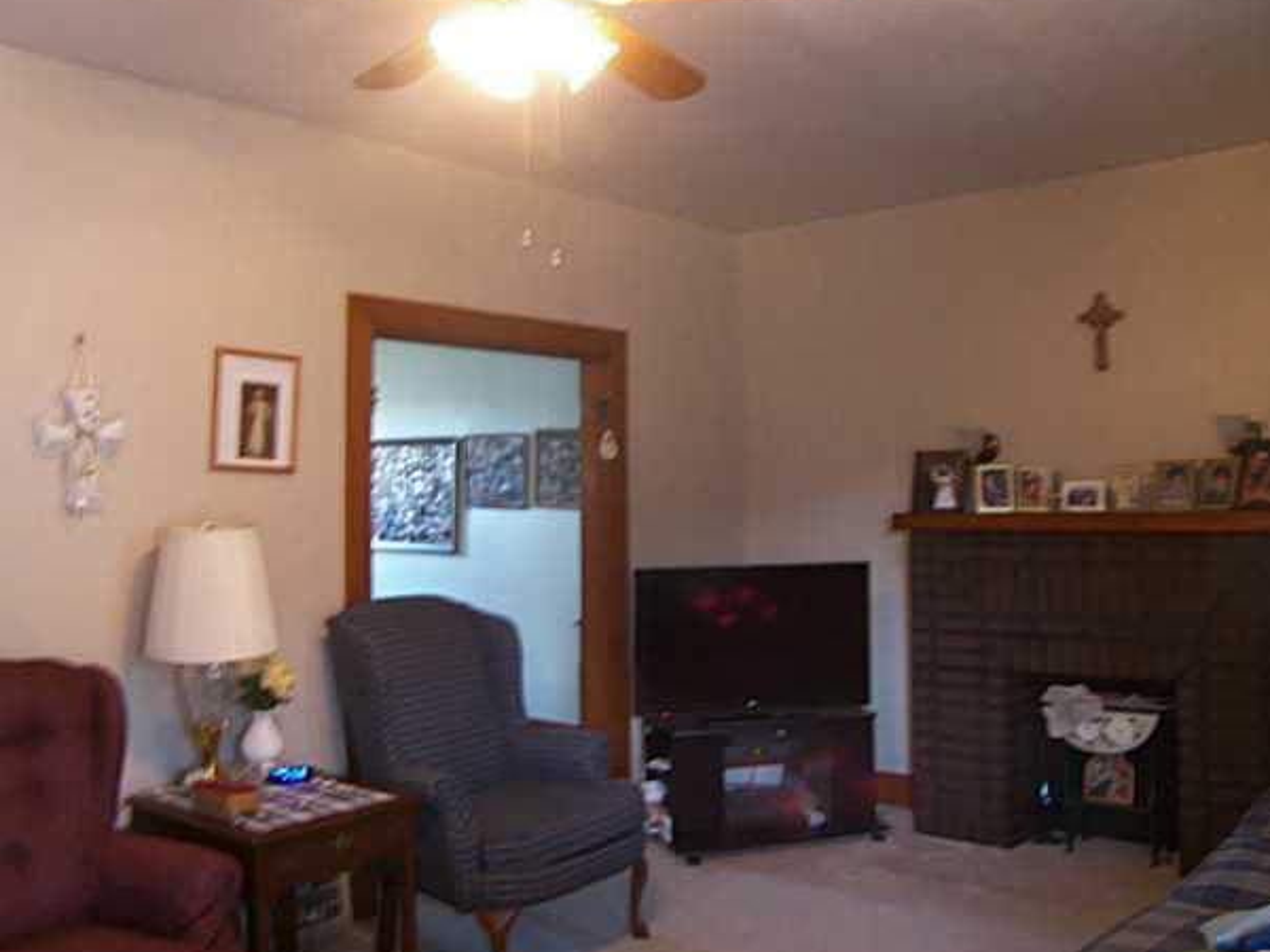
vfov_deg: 44.0
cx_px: 675
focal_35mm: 32
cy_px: 400
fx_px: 1174
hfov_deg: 56.8
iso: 100
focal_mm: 5
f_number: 2.8
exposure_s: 1/4
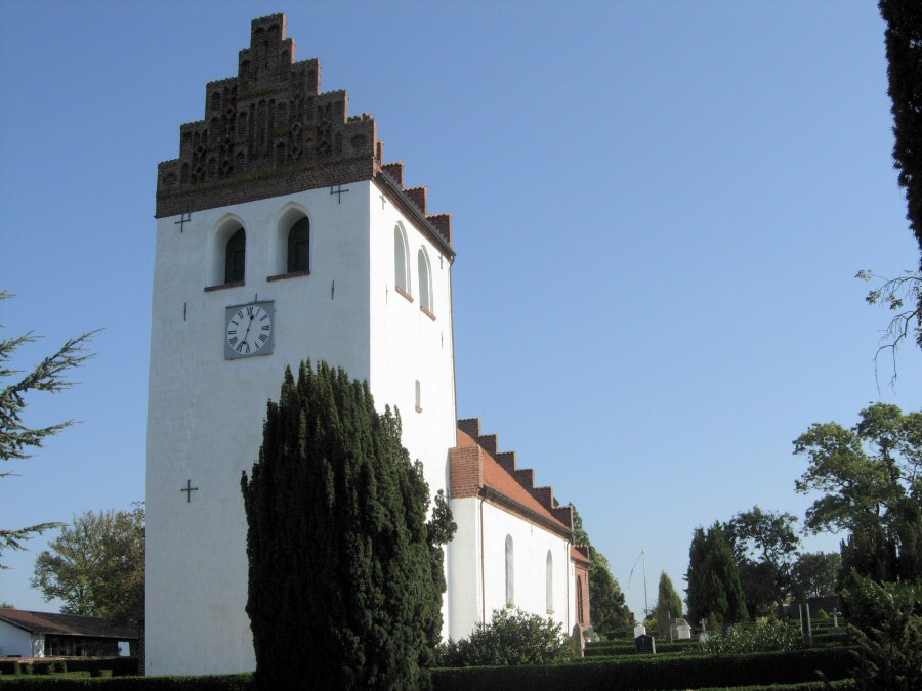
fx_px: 959
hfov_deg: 51.4
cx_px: 461
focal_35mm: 36
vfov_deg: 39.7
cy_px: 346
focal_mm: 7.5
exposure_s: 1/406
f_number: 6.8
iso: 50
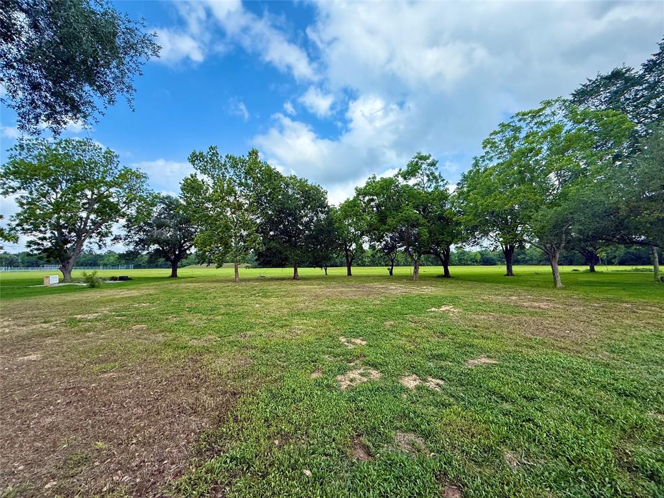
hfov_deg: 102.1
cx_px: 332
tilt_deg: +0.6
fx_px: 269
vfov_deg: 85.7
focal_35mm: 14
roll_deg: -0.4
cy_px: 249
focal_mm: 2.22
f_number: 2.2
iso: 64
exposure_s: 1/658
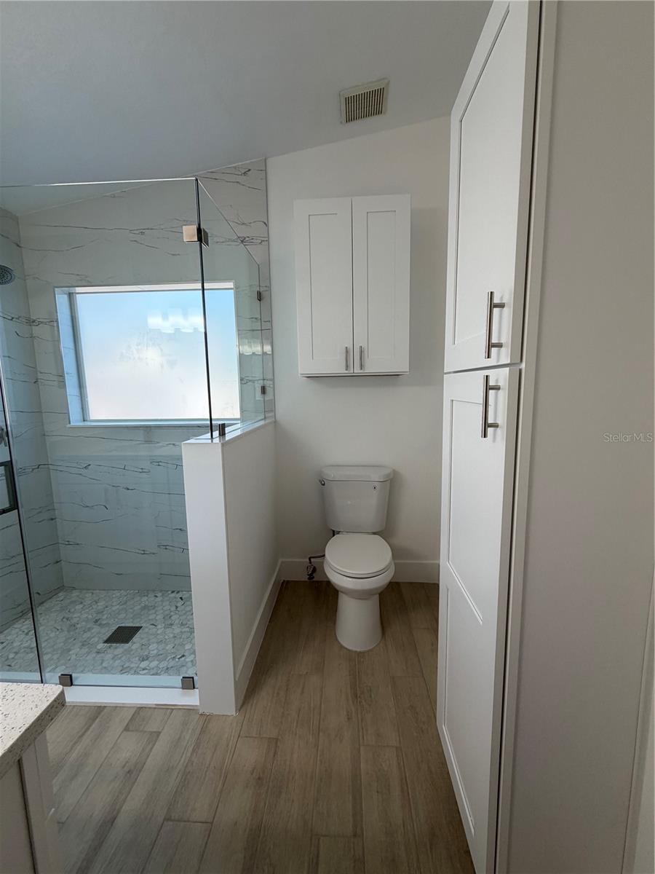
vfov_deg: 102.1
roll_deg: +0.6
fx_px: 353
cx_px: 328
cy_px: 437
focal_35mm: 14
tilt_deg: -7.5
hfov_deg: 85.7
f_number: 2.2
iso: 100
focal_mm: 2.22
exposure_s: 1/120
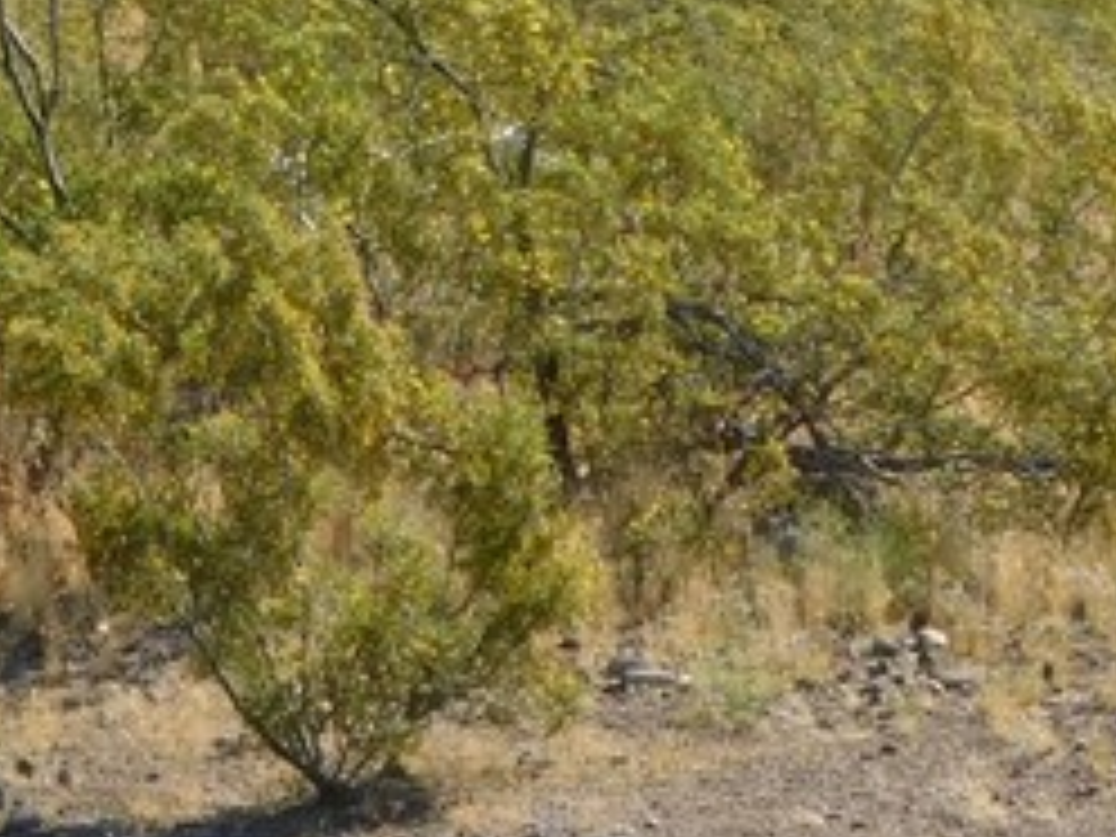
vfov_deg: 4.5
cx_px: -284
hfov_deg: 6.0
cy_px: -657
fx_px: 10639
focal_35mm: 330
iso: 125
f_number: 4.4
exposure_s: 1/640
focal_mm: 14.2
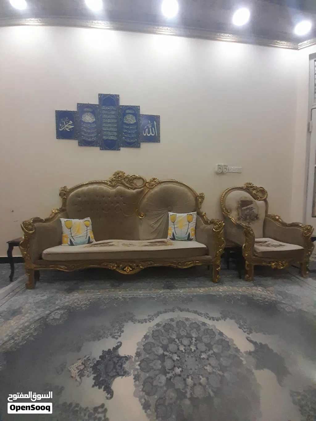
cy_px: 210
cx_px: 158
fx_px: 158
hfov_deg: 89.9
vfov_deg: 106.2
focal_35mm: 13
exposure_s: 1/50
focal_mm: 1.13
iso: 200
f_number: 2.2
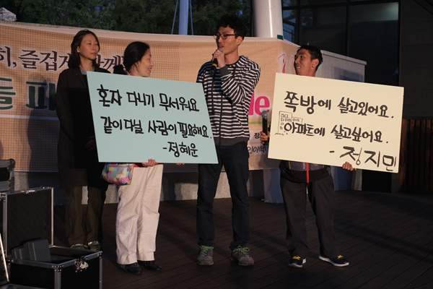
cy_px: 144
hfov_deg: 37.5
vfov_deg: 25.5
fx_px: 637
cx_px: 216
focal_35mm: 53
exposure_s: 1/125
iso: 800
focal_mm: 35
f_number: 4
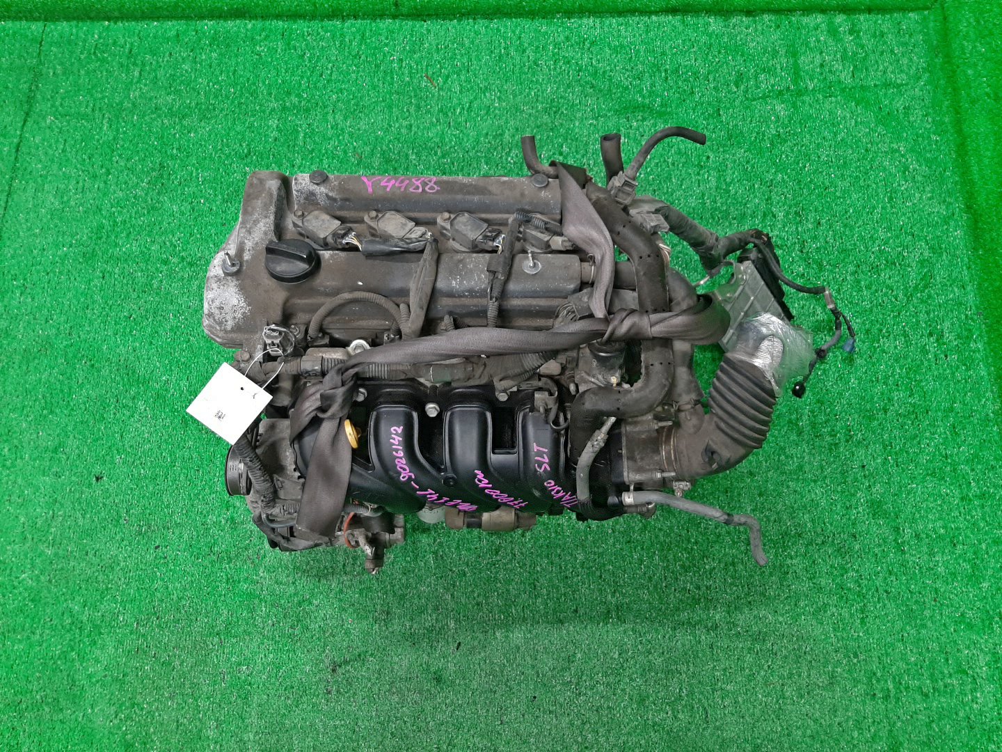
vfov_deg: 53.1
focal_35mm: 26
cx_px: 501
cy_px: 376
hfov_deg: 67.3
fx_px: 753
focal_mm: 3.93
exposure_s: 1/50
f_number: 1.7
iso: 130
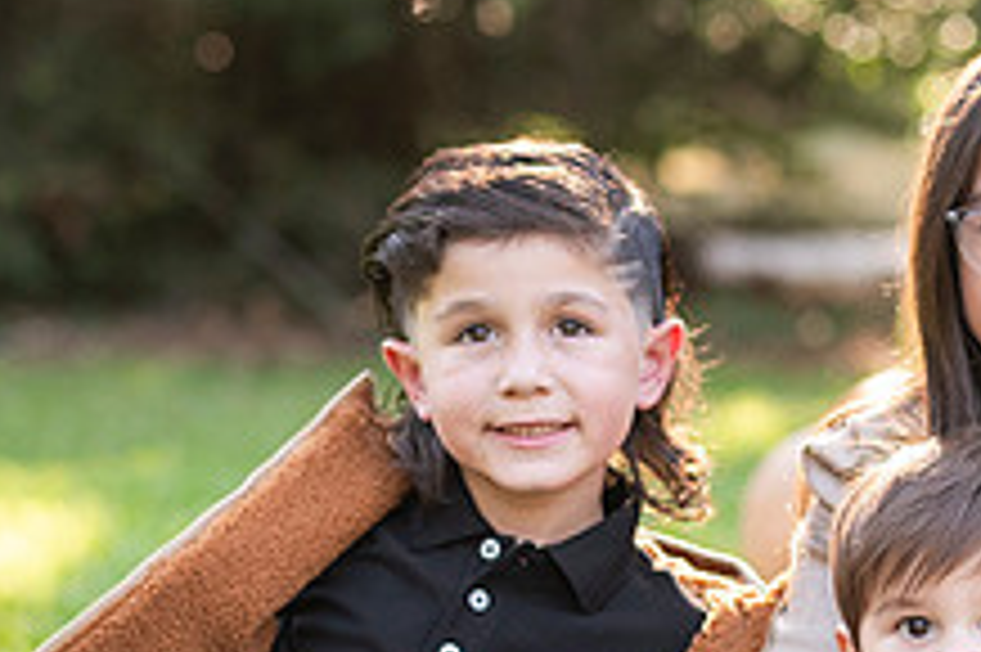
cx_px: 1127
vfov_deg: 5.5
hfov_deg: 8.3
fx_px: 6725
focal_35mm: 247
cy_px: 734
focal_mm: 85
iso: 640
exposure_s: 1/640
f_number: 3.2
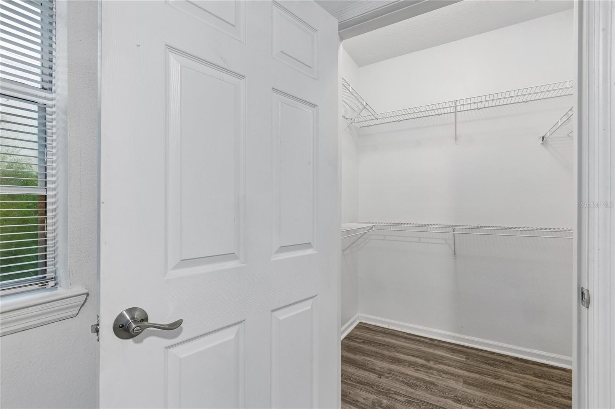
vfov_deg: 77.3
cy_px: 204
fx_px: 256
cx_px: 308
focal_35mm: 15
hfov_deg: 100.4
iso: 100
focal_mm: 10
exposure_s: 1.3
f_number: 7.1
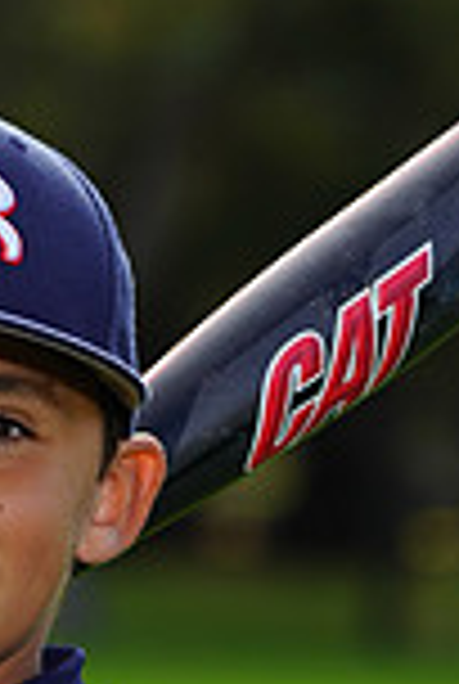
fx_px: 15591
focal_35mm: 819
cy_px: 976
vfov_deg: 2.5
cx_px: -79
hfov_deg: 1.7
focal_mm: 215
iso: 200
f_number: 8
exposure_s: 1/250
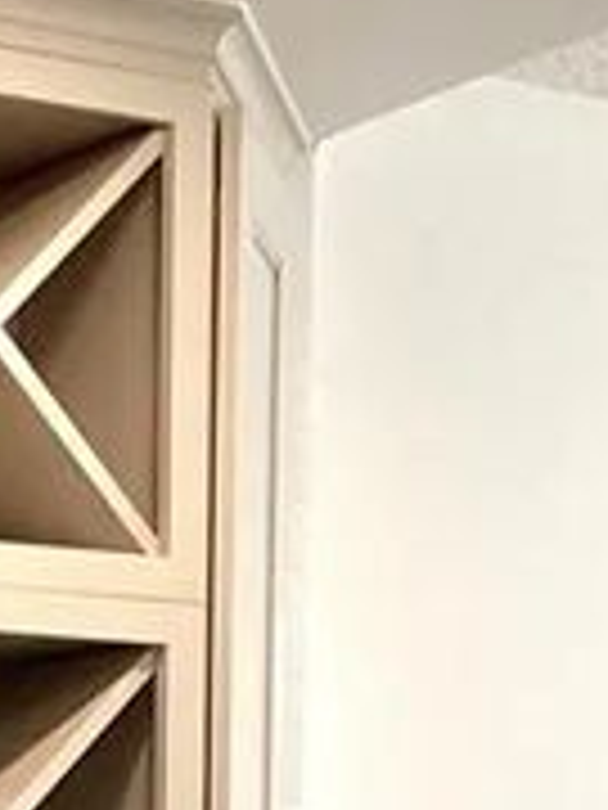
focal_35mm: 147
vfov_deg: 12.2
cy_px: 1487
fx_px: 3443
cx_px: -95
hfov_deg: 10.0
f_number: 2.4
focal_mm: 3.3
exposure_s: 1/60
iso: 80
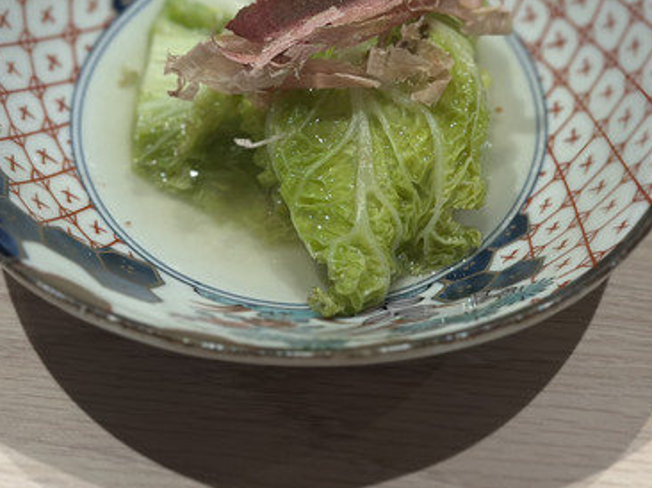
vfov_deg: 17.4
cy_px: 116
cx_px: 335
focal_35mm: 84
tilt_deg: -49.4
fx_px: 1581
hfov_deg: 23.3
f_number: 1.78
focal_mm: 6.86
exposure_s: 1/60
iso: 160
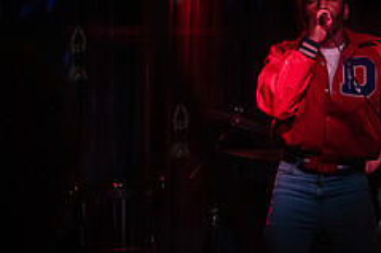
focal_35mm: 109
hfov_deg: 18.3
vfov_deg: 12.5
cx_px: 384
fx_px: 1153
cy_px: 53
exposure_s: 1/320
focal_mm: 45
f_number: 3.5
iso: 12800
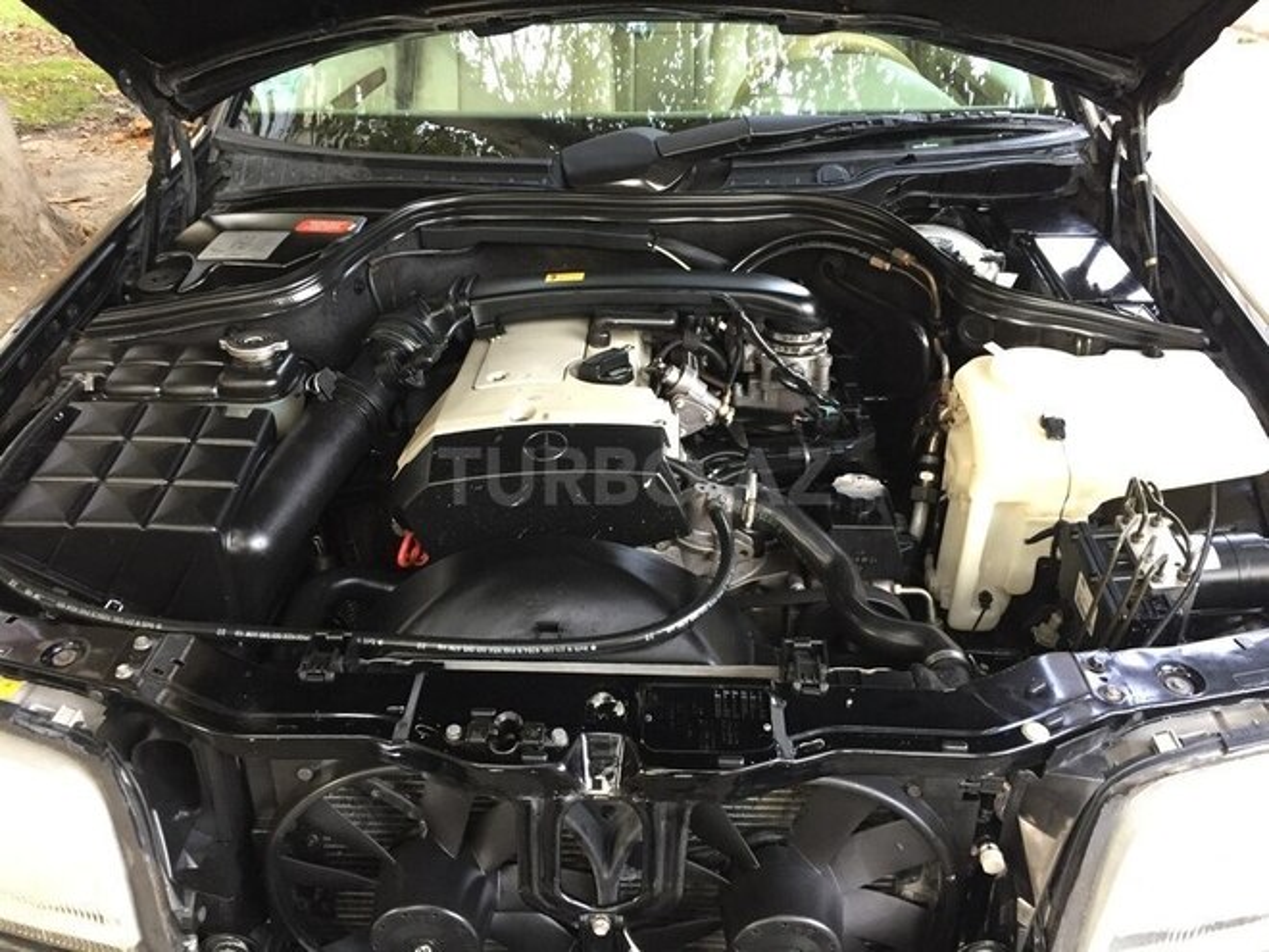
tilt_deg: -30.1
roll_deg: -1.3
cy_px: 476
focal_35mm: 29
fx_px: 1063
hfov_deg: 61.7
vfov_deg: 48.2
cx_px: 634
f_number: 2.2
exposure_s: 1/33
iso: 200
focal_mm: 4.15
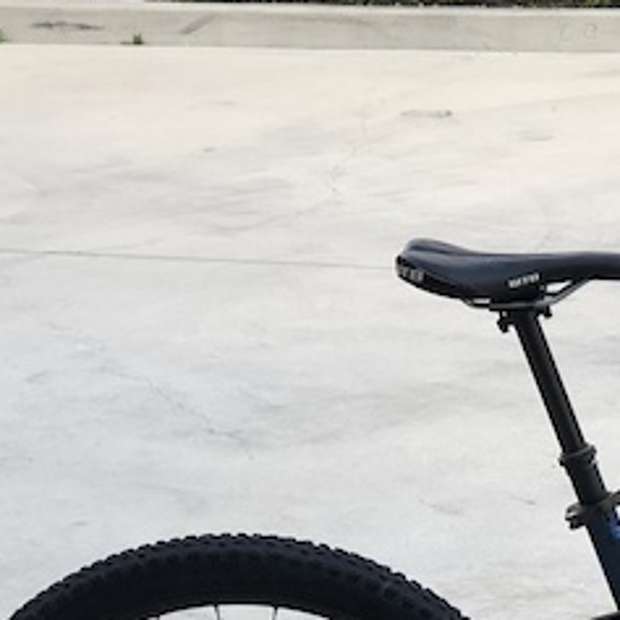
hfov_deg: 10.0
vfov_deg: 10.2
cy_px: 704
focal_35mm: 170
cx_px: 918
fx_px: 3445
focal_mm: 6.6
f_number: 2.8
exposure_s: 1/60
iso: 32
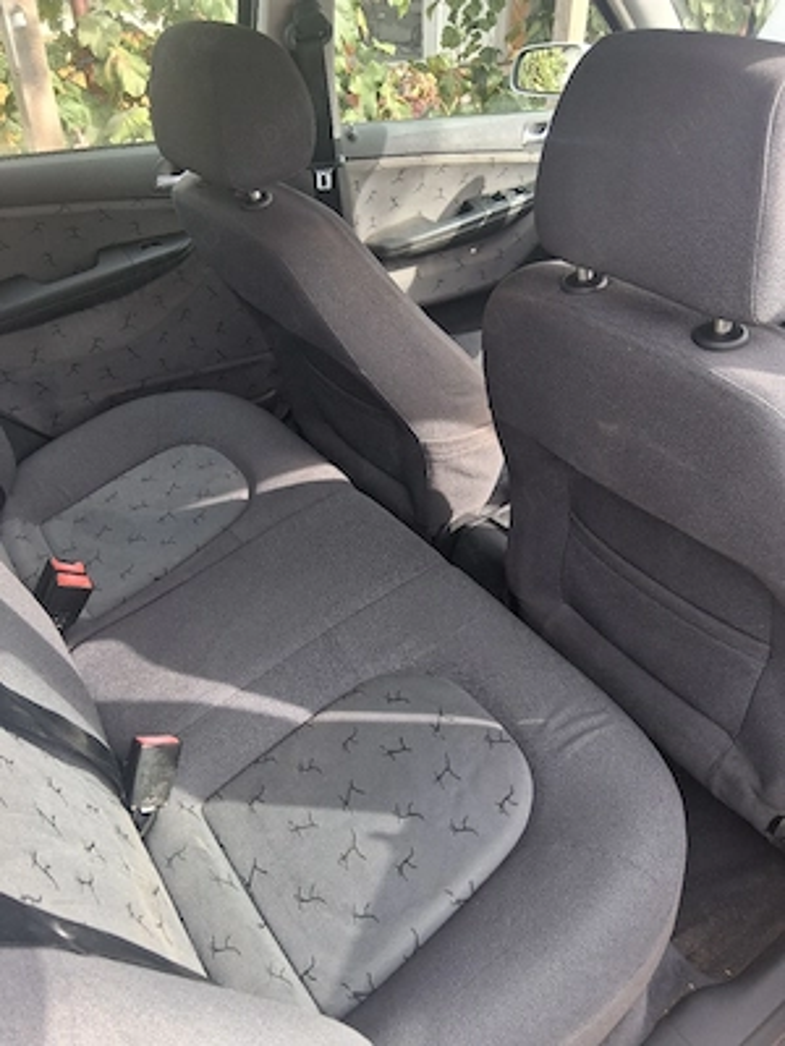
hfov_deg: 53.1
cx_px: 392
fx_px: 786
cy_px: 523
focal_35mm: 26
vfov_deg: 67.3
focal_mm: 3.98
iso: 50
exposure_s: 1/120
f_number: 1.8
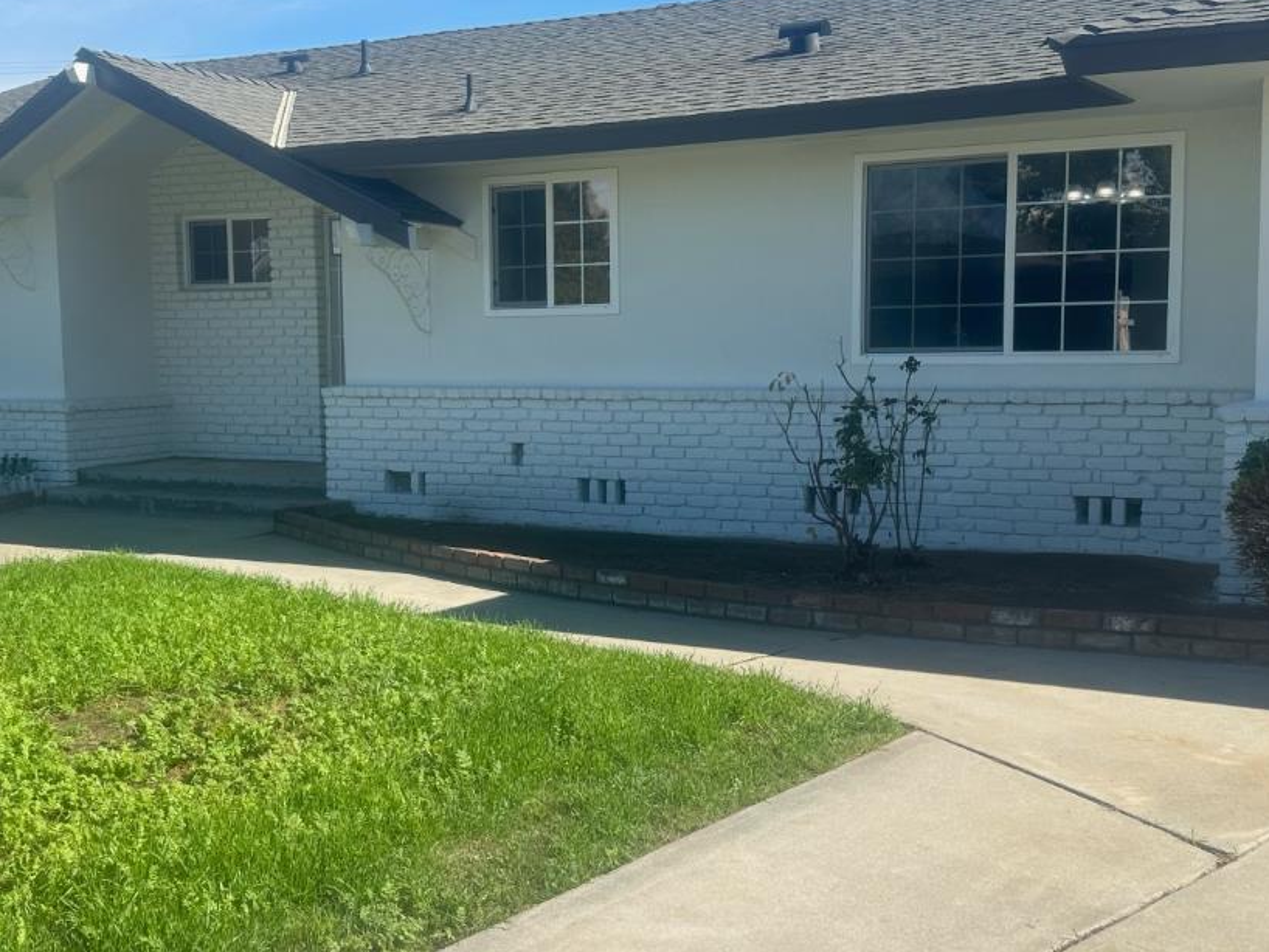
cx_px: 541
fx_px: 1613
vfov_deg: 32.9
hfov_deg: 42.8
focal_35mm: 44
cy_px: 486
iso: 80
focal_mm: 6.86
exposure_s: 1/3597
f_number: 1.78
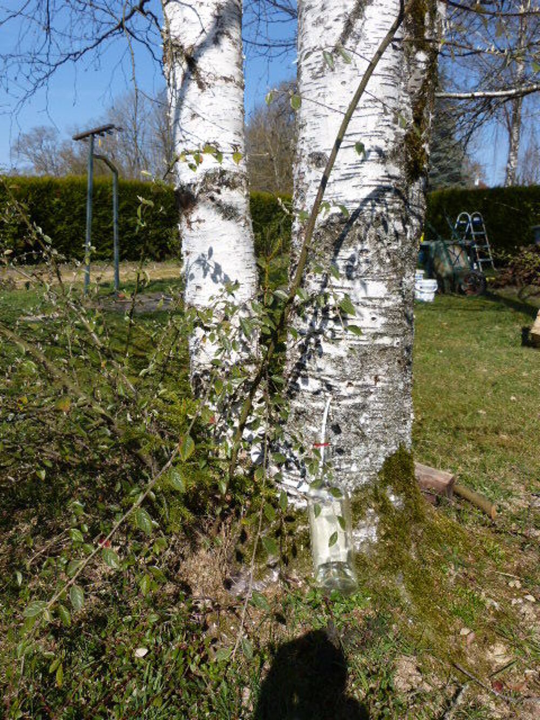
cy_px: 360
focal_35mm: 25
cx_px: 270
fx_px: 520
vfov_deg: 69.4
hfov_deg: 54.9
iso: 100
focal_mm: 4.5
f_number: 4
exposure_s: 1/1000
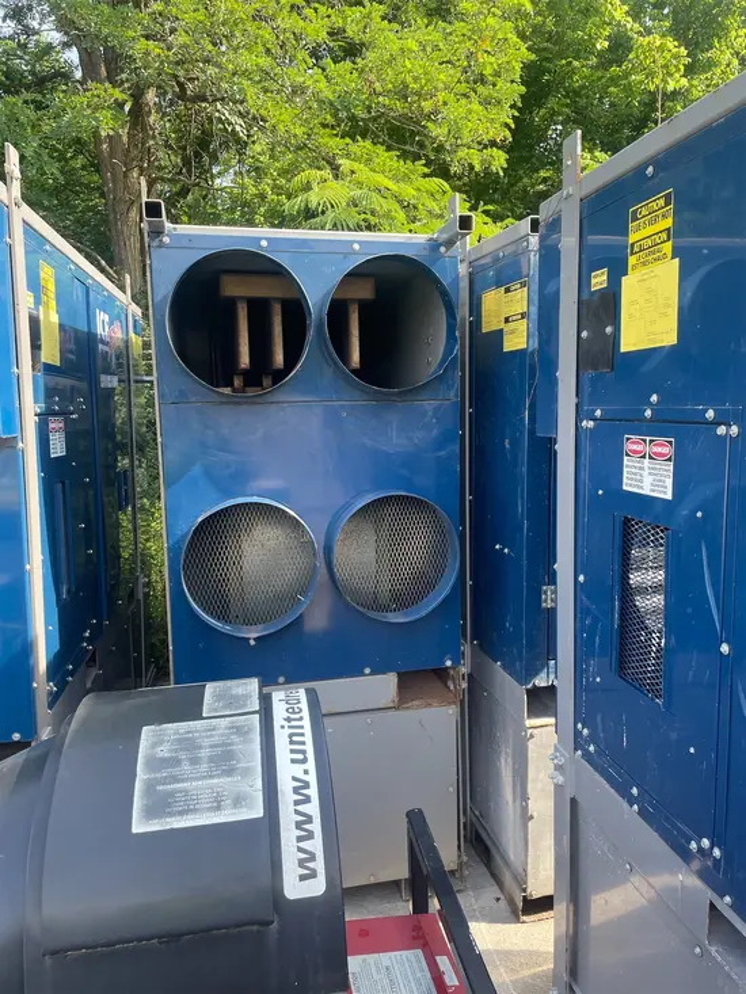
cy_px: 497
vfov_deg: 67.3
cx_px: 373
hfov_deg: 53.1
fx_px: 747
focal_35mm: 26
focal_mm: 4.2
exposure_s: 1/294
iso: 32
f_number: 1.6
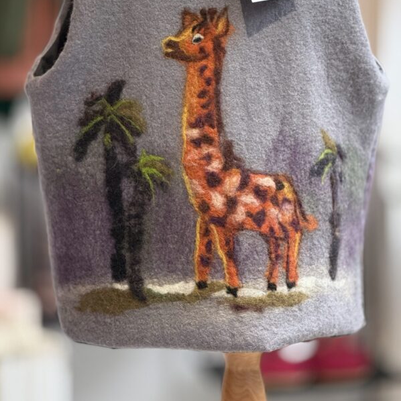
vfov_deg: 12.3
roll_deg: +0.5
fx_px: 1861
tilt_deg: -7.0
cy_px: 158
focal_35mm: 142
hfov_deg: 12.3
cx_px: 200
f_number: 2.8
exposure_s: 1/100
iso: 250
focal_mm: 15.66
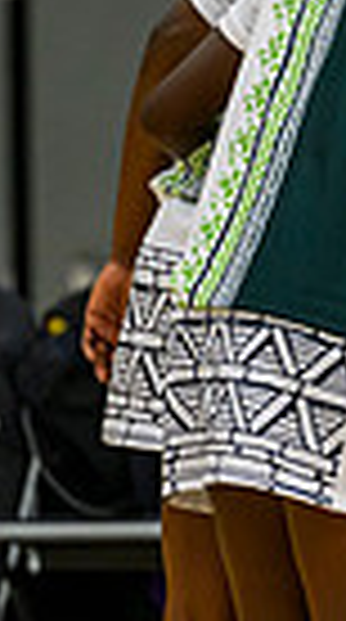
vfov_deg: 2.2
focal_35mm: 982
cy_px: 241
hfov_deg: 1.2
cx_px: 812
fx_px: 16116
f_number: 3.2
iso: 4000
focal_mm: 200
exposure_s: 1/1250
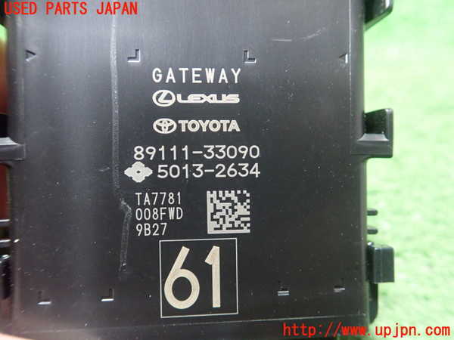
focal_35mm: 30
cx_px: 227
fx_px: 393
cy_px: 170
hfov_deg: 60.0
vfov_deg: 46.8
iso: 800
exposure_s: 1/30
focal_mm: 5.5
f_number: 2.3
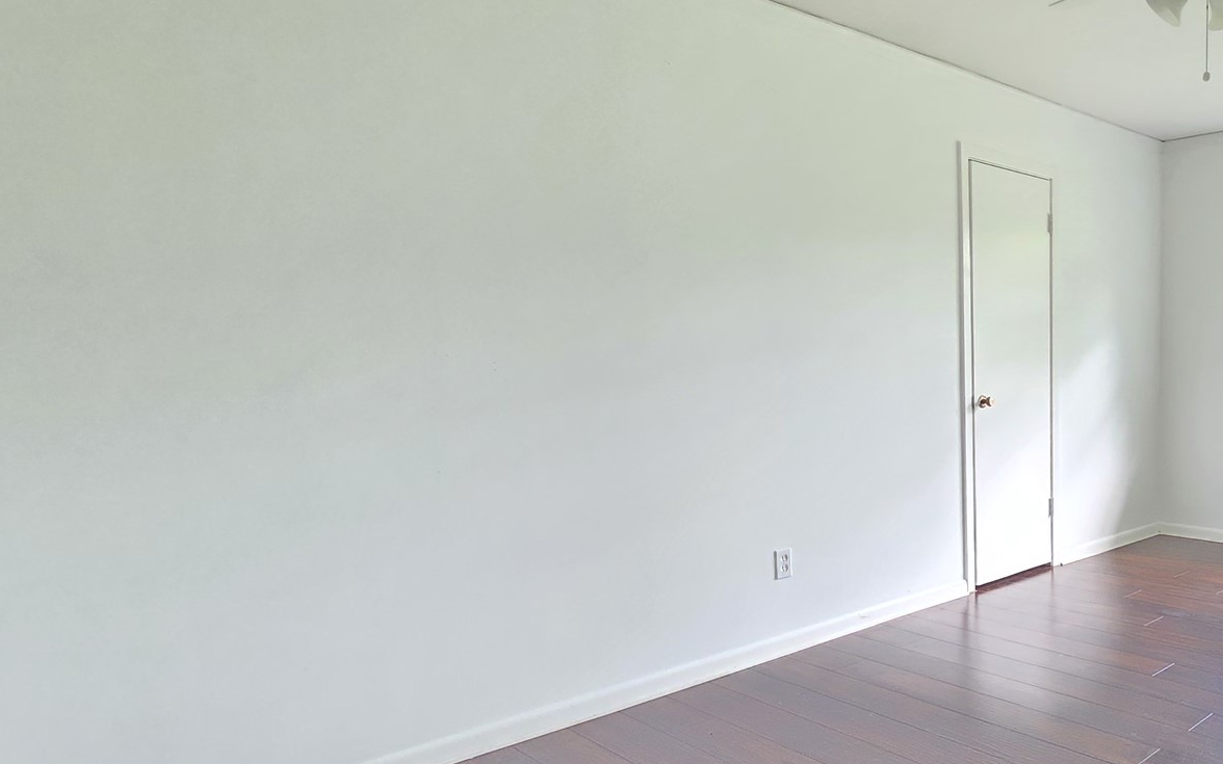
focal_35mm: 24
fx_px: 800
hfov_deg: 65.1
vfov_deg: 50.8
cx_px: 1046
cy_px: 450
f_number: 2.2
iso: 800
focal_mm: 2.2
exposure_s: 1/60
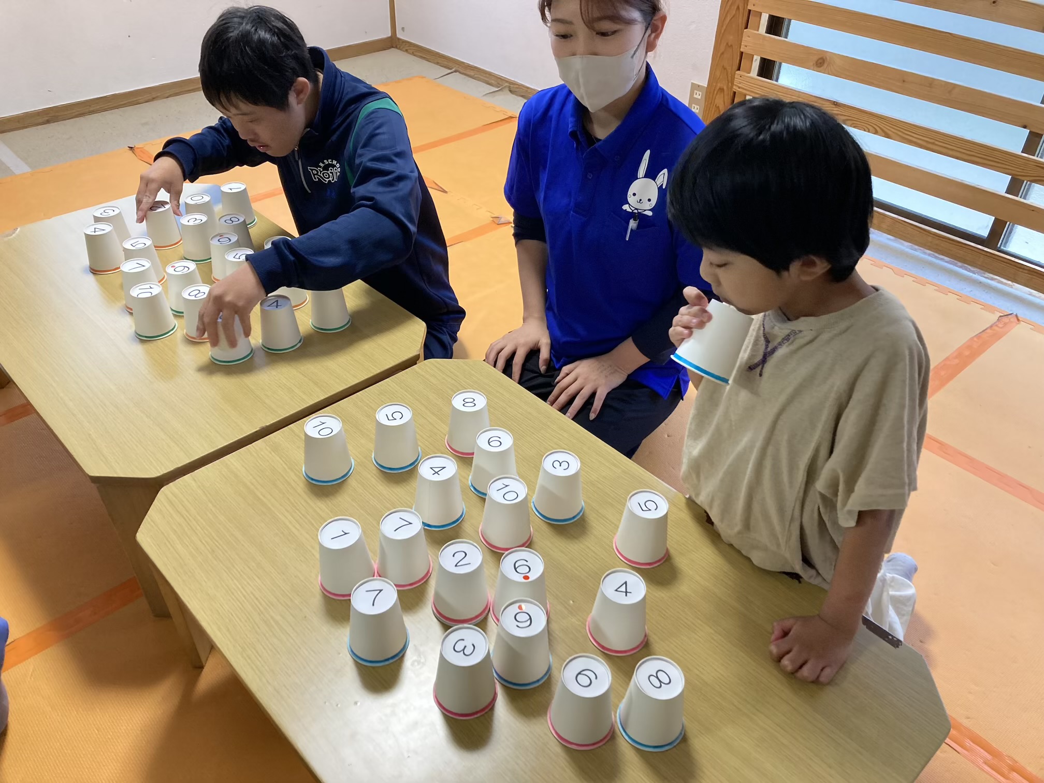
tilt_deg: -37.1
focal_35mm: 28
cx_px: 522
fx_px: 844
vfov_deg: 49.7
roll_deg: -1.6
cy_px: 392
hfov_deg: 63.4
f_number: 1.8
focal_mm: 3.99
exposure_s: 1/60
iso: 160
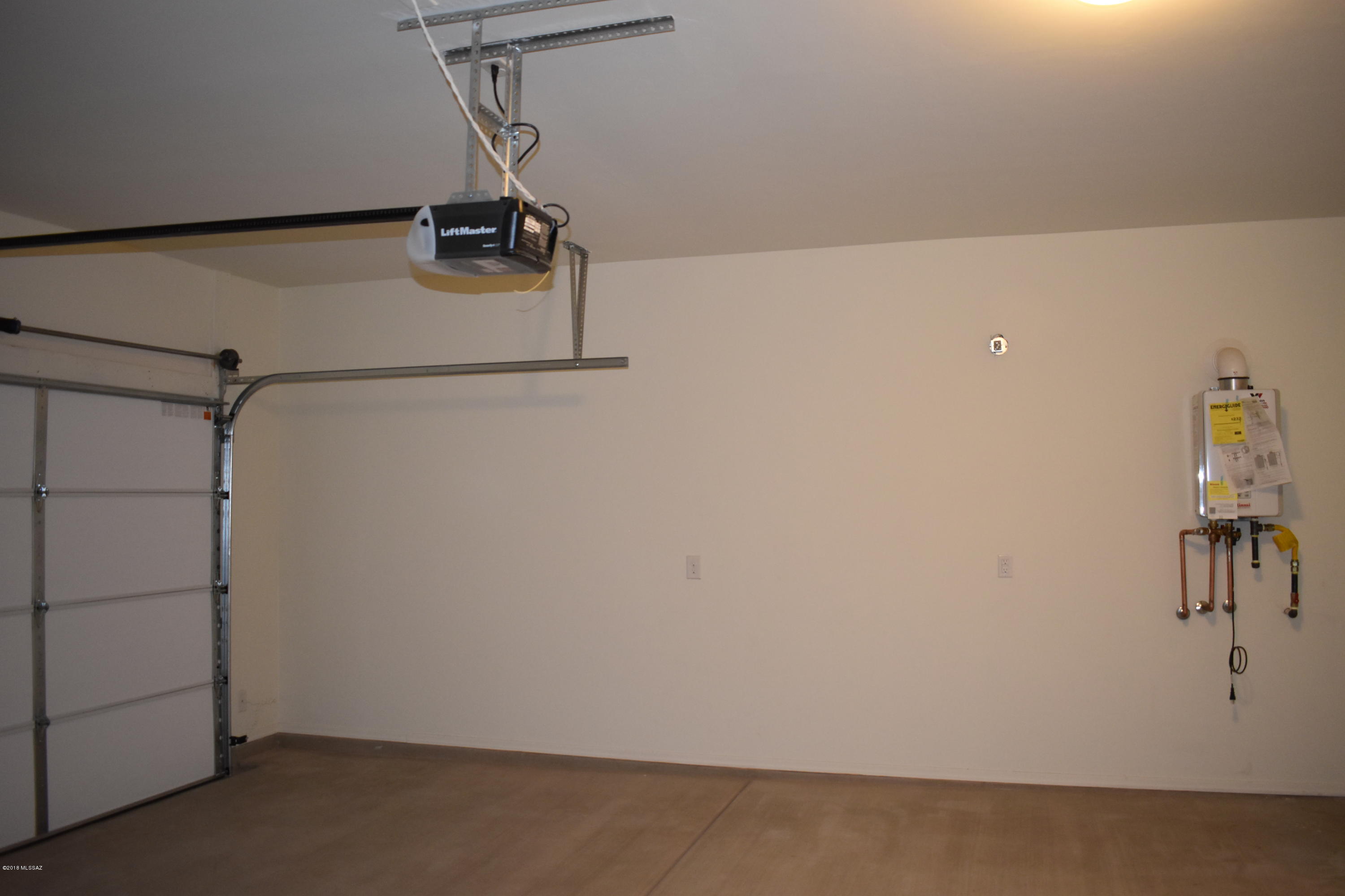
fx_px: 1009
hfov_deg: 67.4
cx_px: 672
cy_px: 448
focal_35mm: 27
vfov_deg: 47.9
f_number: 3.5
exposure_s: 1/60
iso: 1250
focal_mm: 18
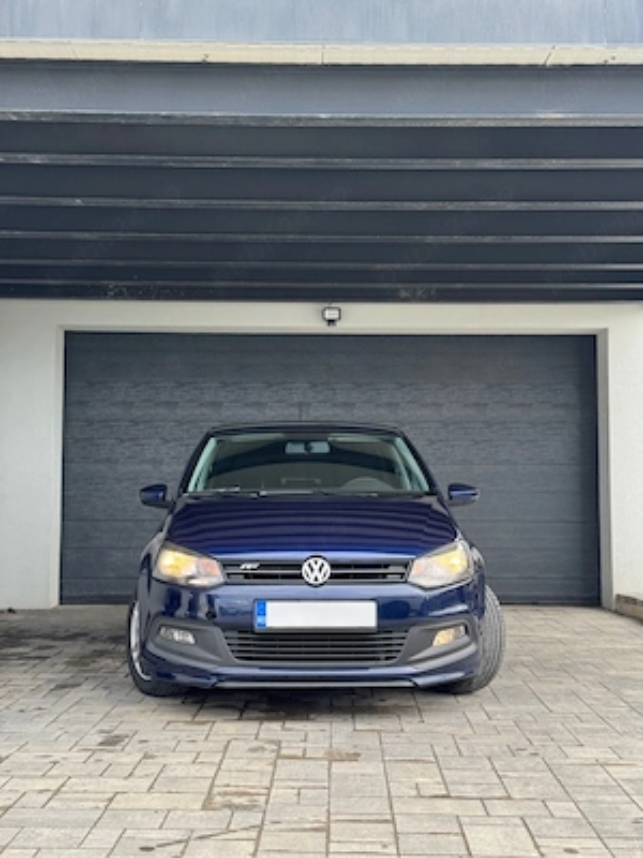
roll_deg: -0.1
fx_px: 1189
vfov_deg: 39.7
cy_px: 429
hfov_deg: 30.3
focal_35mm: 48
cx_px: 322
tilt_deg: +3.6
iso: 64
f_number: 1.78
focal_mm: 6.76
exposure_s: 1/812
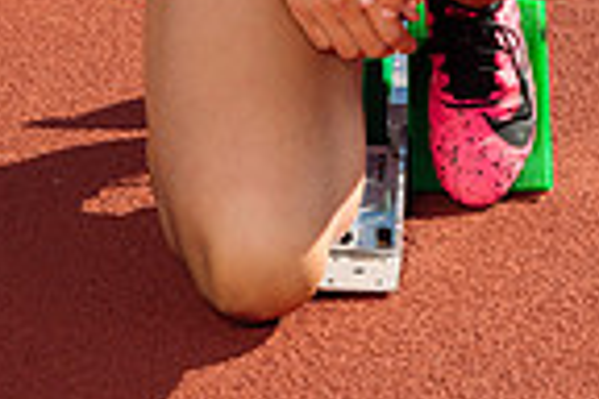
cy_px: -482
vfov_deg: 7.0
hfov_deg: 11.0
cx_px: 300
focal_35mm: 187
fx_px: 3111
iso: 125
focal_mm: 60
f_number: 10
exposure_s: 1/200
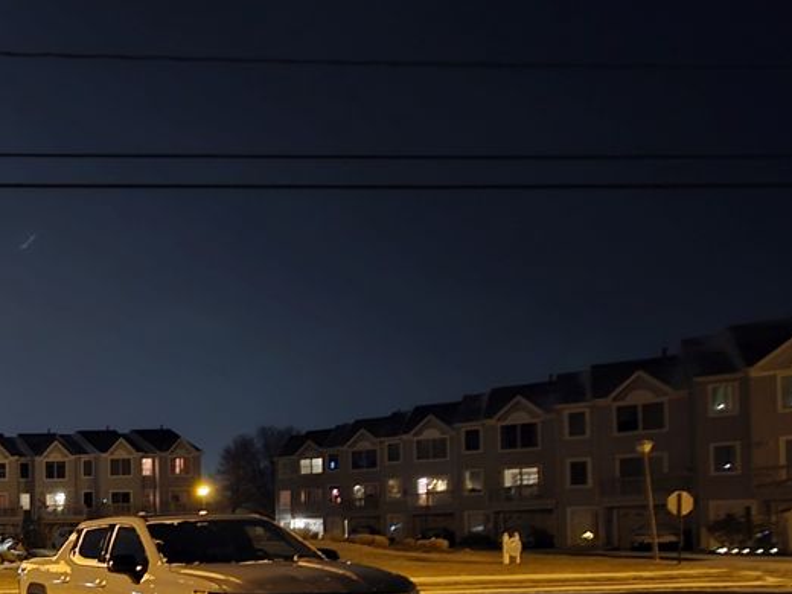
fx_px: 732
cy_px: 522
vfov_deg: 41.1
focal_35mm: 32
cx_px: -99
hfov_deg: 42.9
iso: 800
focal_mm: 2.2
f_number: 1.9
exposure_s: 1/8
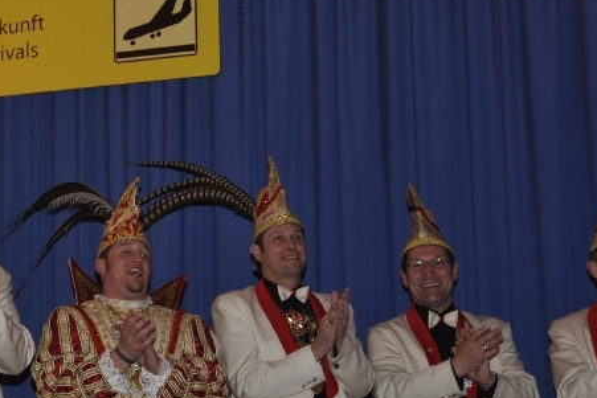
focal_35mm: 101
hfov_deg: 20.0
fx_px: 1675
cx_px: 142
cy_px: 290
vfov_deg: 13.5
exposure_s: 1/60
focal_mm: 38
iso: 400
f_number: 5
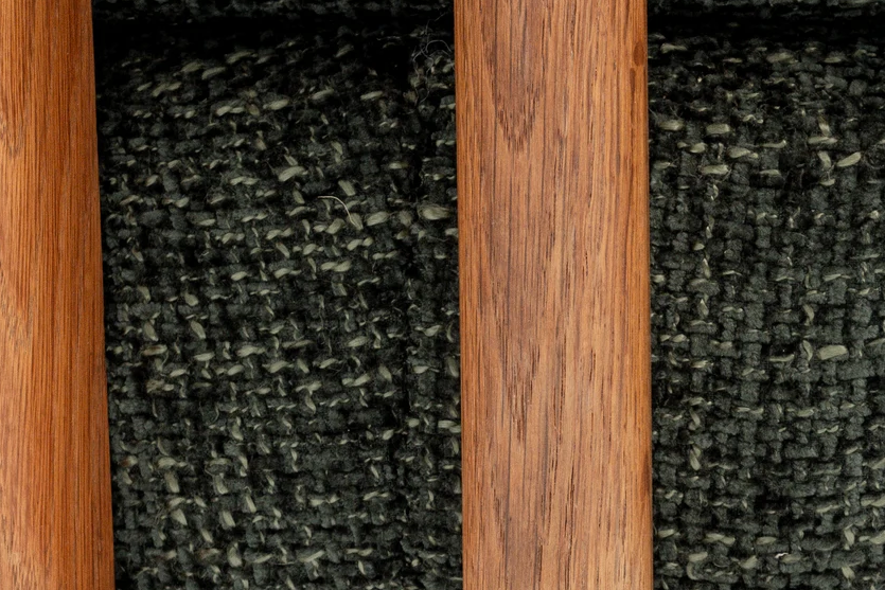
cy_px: 694
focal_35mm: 230
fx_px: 5655
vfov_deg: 5.9
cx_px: 648
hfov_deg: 8.9
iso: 250
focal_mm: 50
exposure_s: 1/40
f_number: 9
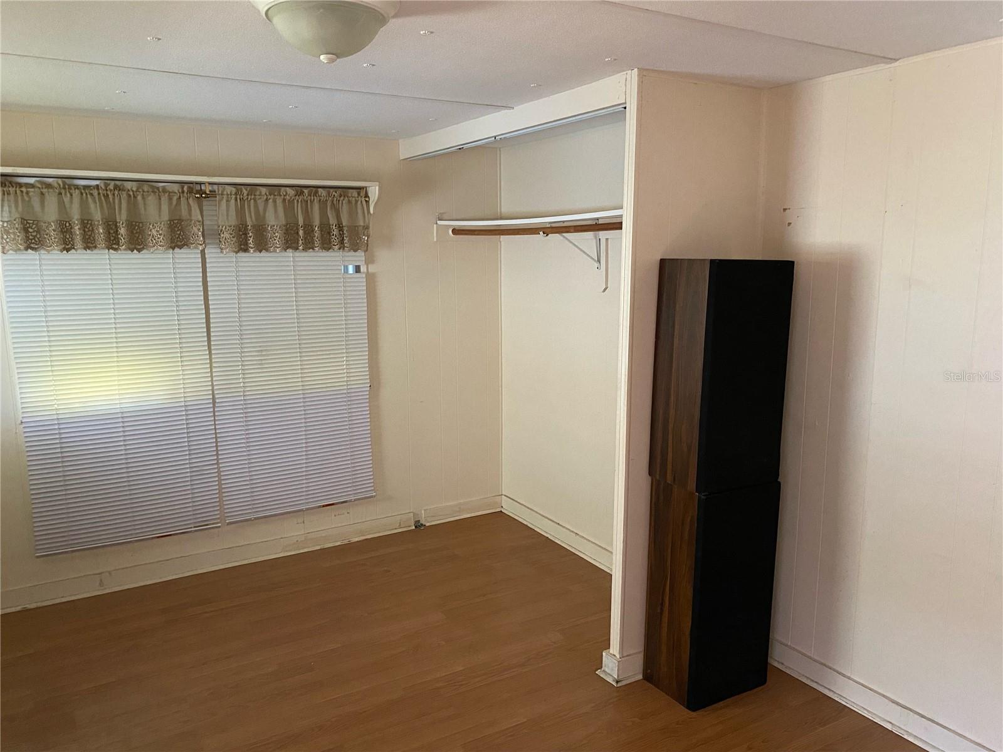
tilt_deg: -9.1
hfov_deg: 67.3
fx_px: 753
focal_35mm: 26
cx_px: 502
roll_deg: +0.0
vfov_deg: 53.1
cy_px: 376
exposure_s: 1/40
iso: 640
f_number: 1.8
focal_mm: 4.25
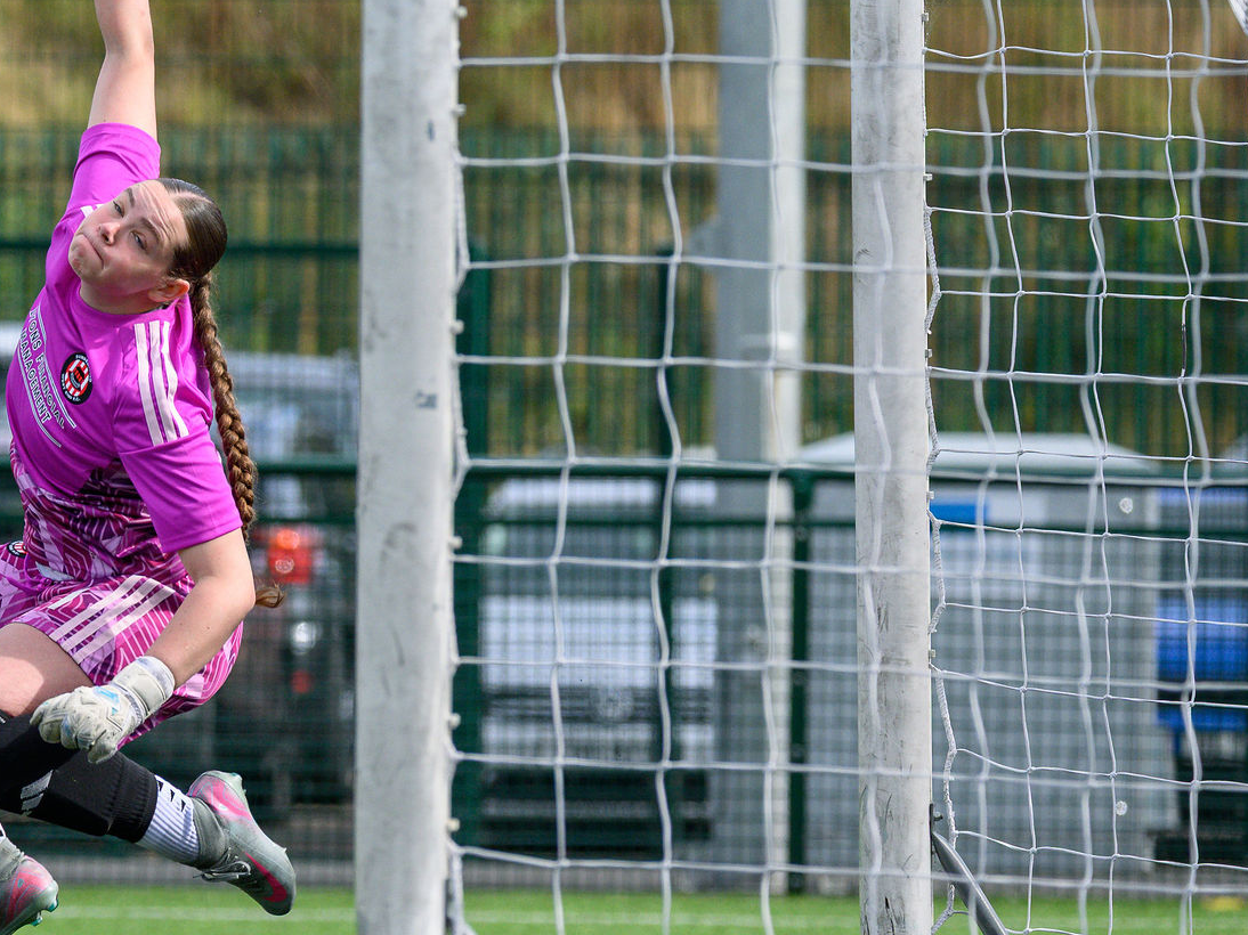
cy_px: 416
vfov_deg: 2.2
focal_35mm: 661
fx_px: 23826
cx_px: 33
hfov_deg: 3.0
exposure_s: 1/1600
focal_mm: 240
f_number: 5
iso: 560
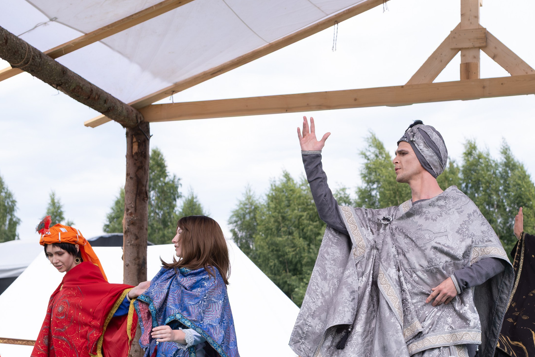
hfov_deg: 22.4
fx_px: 1337
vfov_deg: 15.1
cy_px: 270
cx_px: 394
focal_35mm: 90
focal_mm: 32.1
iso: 250
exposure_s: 1/800
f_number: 4
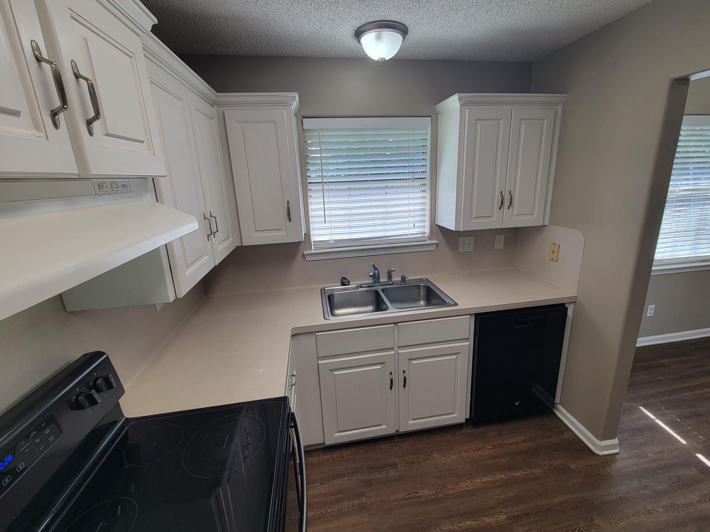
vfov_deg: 85.6
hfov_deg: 102.0
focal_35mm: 14
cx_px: 365
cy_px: 254
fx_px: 287
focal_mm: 2.2
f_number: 2.2
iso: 50
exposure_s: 1/60
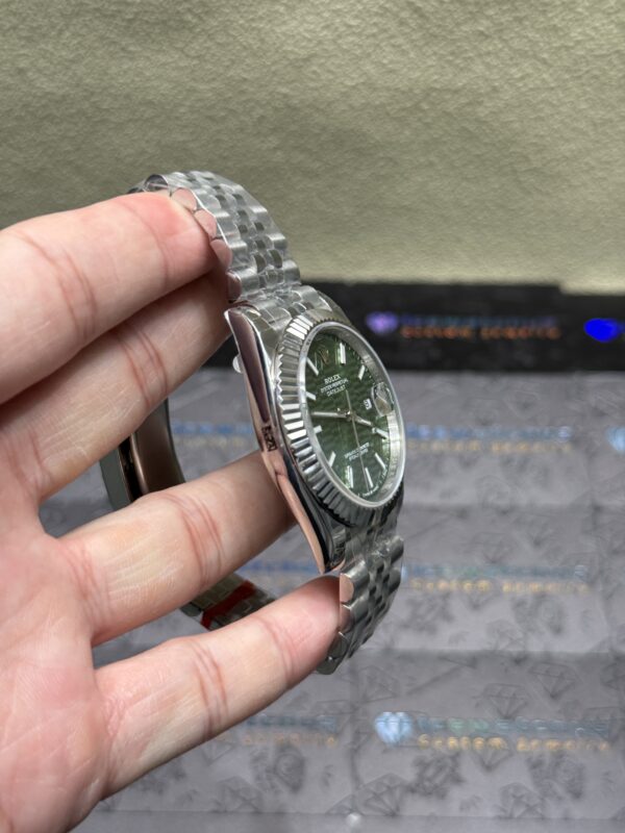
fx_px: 1156
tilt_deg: -51.5
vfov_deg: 39.7
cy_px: 416
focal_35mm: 48
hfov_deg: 30.3
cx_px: 312
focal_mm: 6.76
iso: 80
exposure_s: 1/100
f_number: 1.78
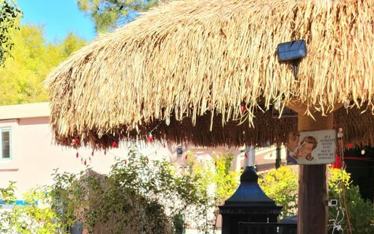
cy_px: 221
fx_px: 601
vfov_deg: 21.4
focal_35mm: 59
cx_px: 4
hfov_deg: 32.0
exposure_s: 1/286
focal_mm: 5.9
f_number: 2
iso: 25
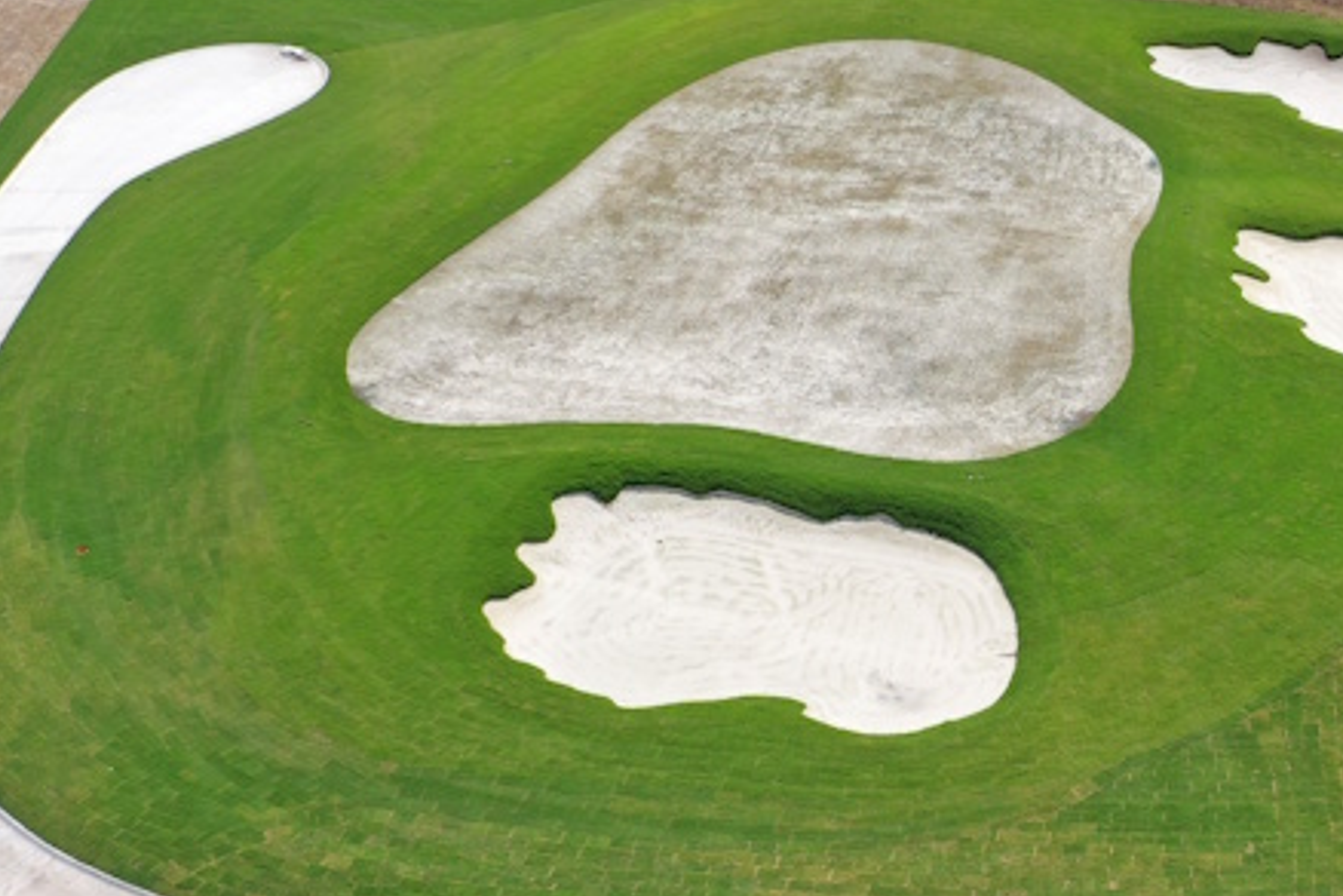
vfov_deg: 21.2
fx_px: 2387
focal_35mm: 64
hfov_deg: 30.3
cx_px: 1162
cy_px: 532
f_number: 4.5
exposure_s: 1/40
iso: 100
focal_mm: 10.26
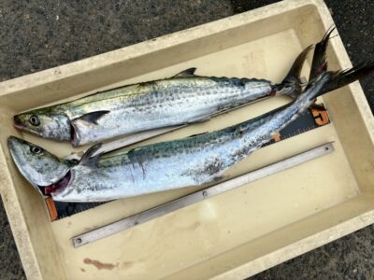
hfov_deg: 67.3
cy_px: 140
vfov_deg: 53.1
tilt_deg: -81.7
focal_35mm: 26
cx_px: 187
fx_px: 281
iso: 50
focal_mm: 5.96
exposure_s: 1/4950
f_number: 1.6
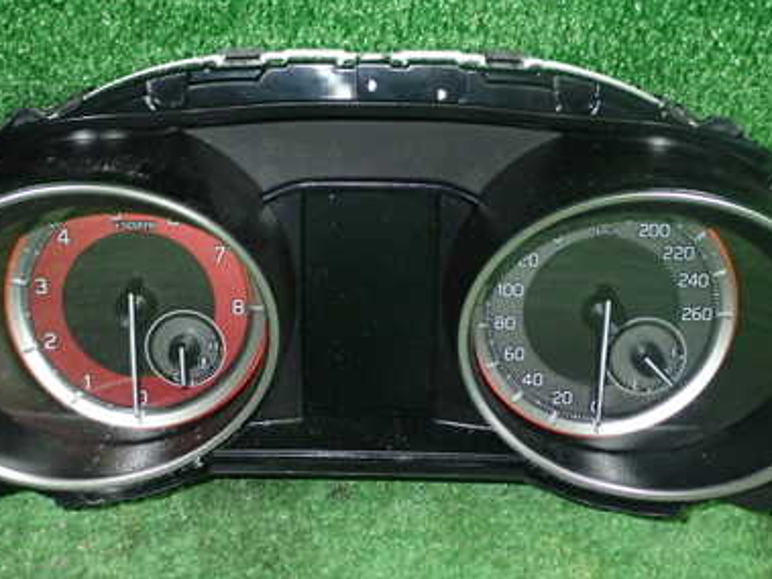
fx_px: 1271
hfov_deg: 33.8
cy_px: 290
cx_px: 352
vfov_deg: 25.6
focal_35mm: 57
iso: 640
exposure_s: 1/40
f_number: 7.1
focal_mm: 6.37
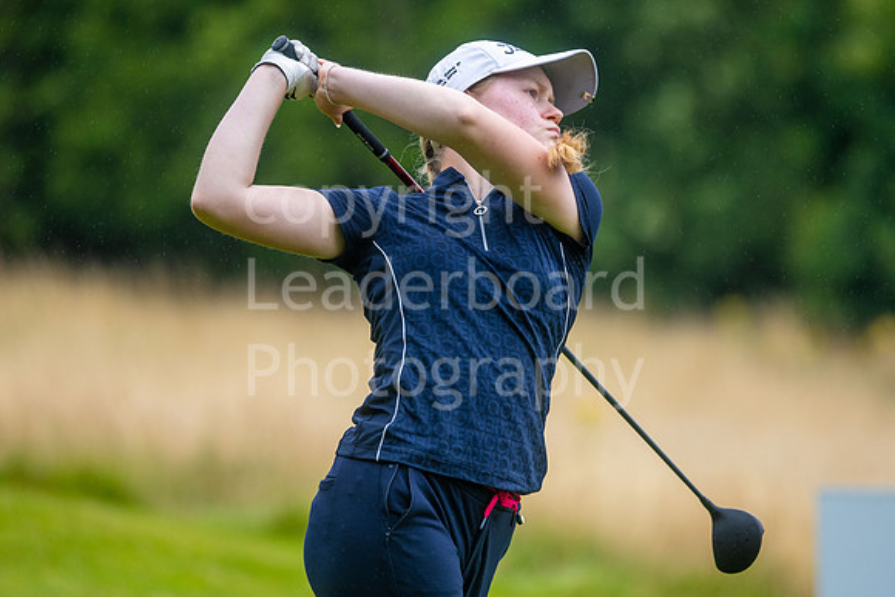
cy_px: 284
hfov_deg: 5.6
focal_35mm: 367
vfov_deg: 3.7
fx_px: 9123
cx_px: 445
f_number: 4
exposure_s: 1/640
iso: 320
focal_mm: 300
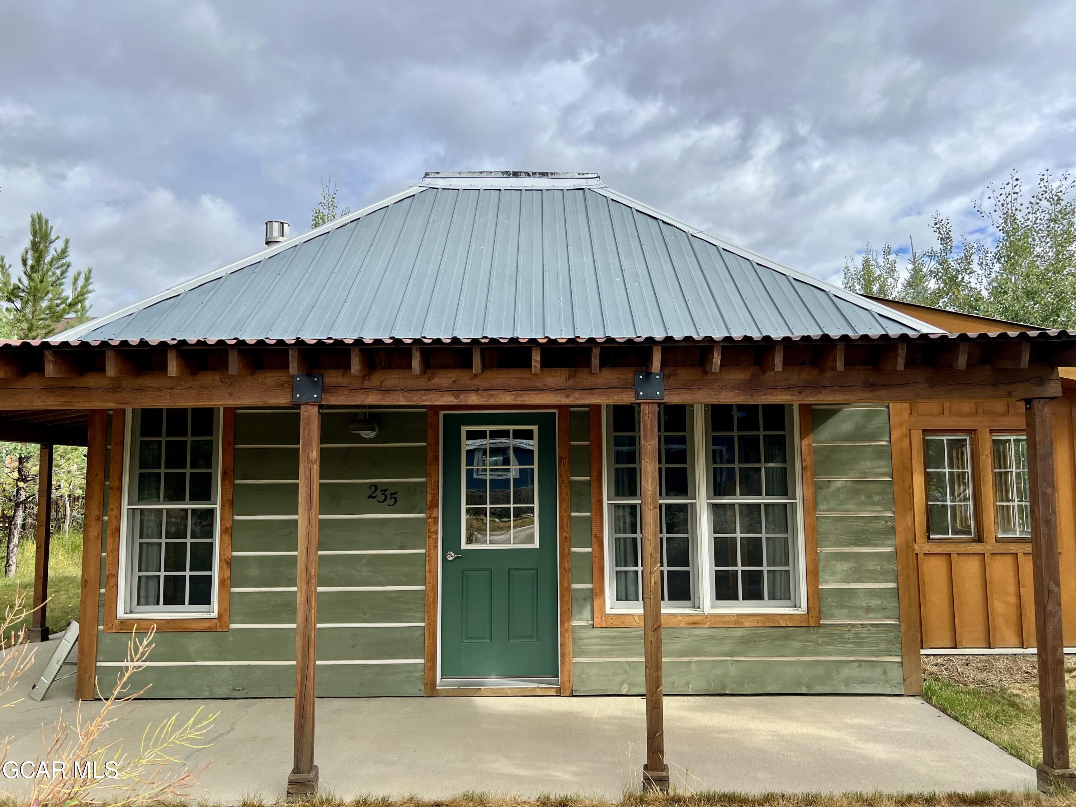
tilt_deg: +3.6
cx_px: 538
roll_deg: +0.7
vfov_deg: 53.1
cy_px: 404
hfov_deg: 67.3
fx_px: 808
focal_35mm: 26
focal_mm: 5.7
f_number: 1.5
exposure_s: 1/2695
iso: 50
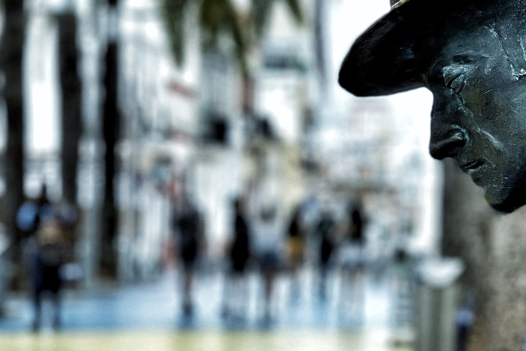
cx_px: 378
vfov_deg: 7.3
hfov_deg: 10.9
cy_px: 259
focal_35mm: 188
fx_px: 2747
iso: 32
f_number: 2.2
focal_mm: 7.5
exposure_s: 1/585
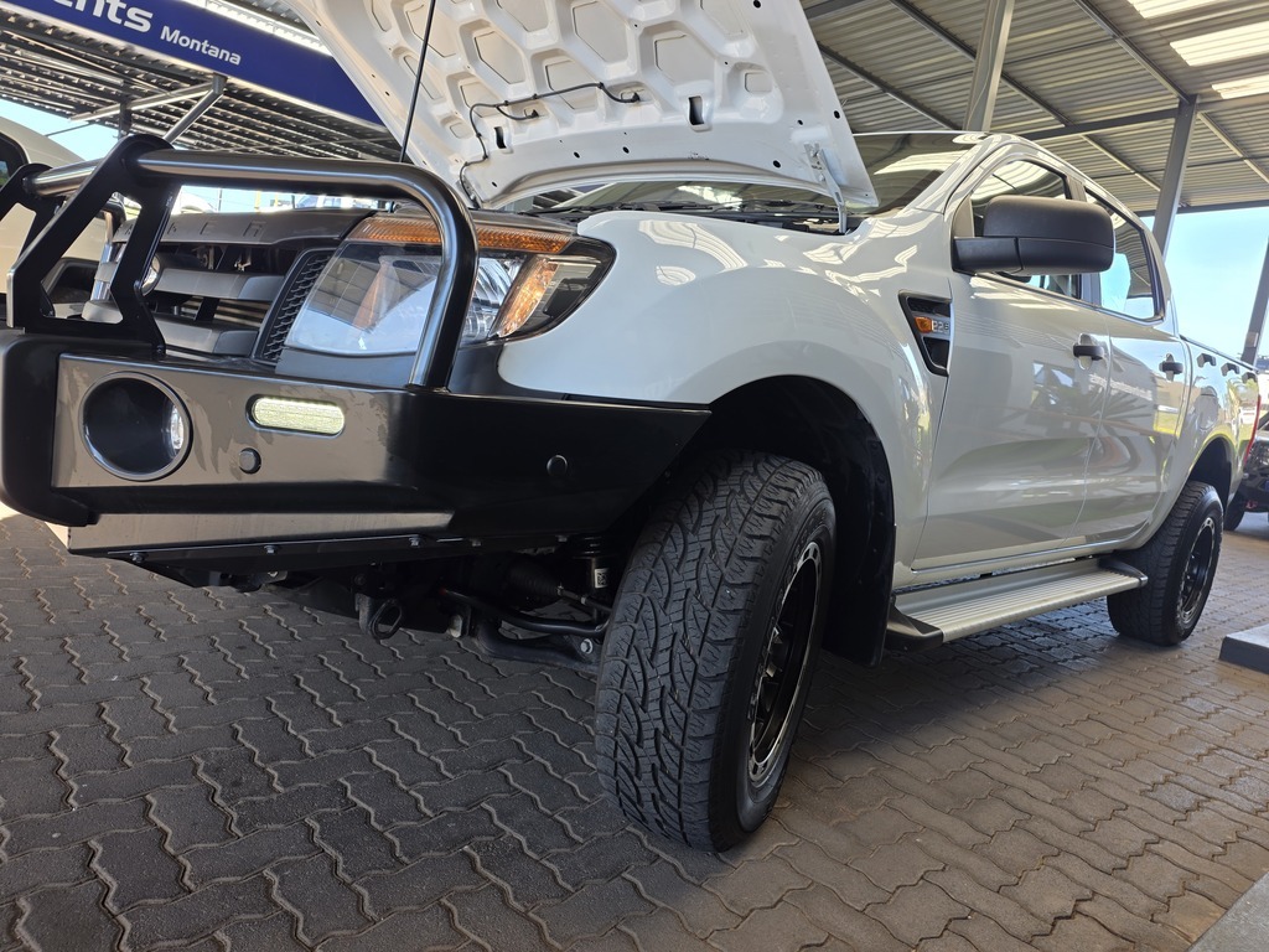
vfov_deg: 58.9
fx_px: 843
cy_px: 476
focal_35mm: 23
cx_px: 634
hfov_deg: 73.9
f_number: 1.7
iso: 16
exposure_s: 1/55
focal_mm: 6.25
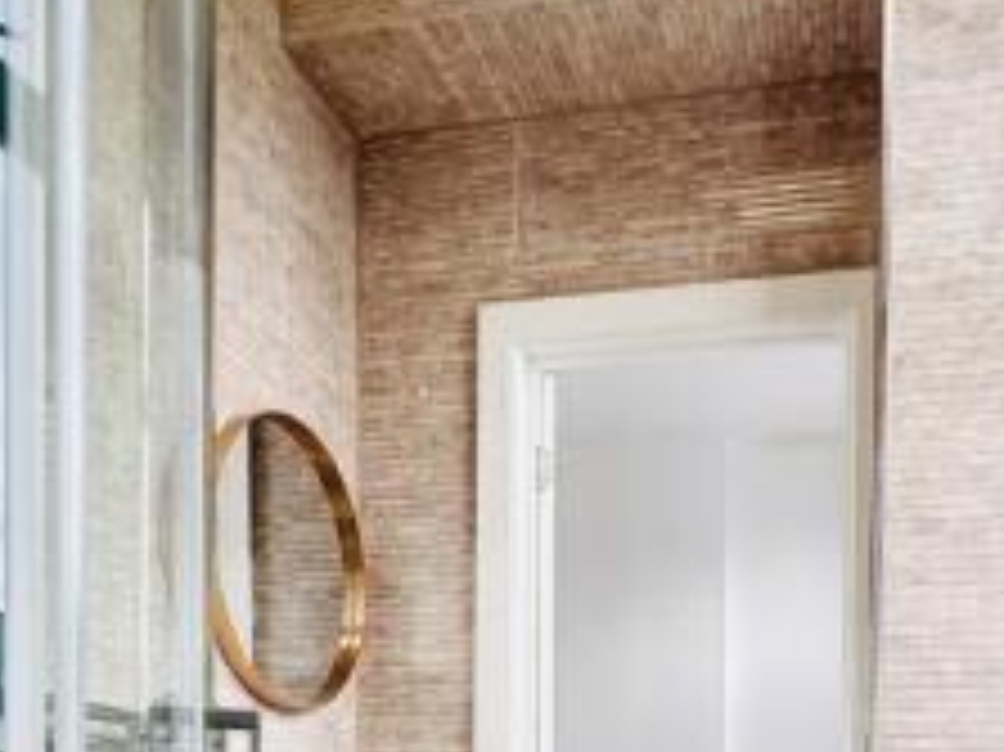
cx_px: 633
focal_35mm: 34
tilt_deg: -2.3
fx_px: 986
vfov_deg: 35.0
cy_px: 853
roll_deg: +1.1
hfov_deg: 53.3
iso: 32
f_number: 1.8
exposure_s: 1/173
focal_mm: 1.57
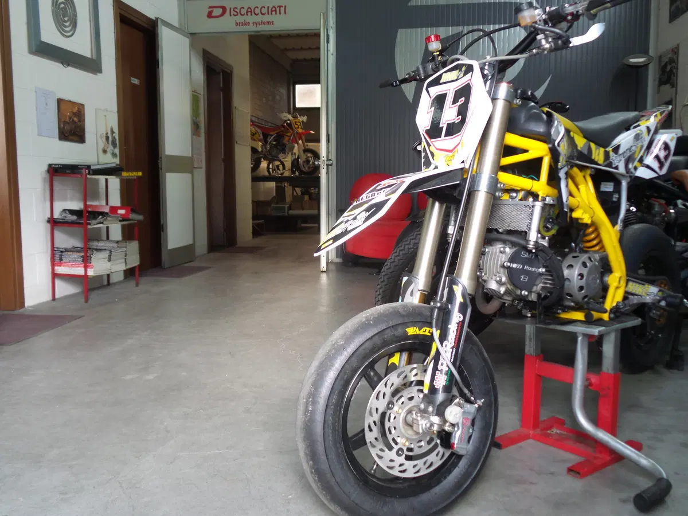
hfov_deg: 54.0
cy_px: 258
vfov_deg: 41.8
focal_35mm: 34
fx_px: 676
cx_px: 344
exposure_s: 1/25
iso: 200
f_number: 3
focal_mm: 6.2
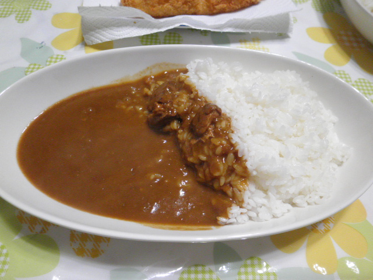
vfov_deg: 53.1
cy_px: 140
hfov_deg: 67.3
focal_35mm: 26
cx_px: 186
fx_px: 280
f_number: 2.8
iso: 160
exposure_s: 1/20
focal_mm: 4.7
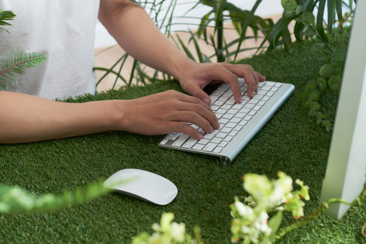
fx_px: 864
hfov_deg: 23.9
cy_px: 122
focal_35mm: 85
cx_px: 183
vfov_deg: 16.1
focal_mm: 85
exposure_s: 1/125
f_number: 5.6
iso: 100
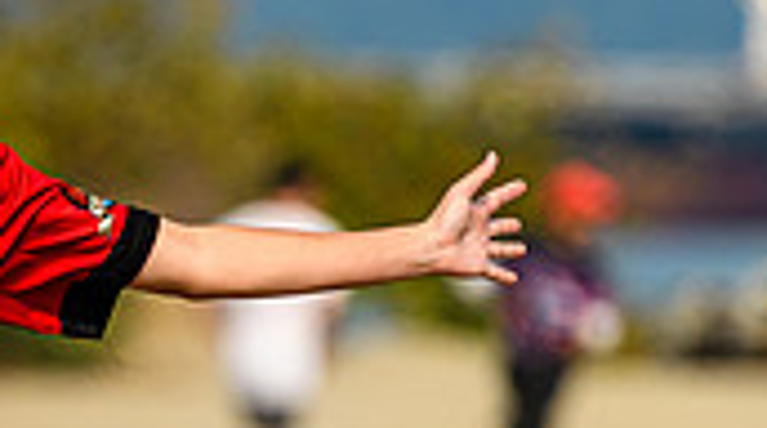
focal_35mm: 1063
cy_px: 466
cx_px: -85
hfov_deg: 2.0
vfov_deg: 1.1
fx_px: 21579
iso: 100
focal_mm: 200
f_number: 3.2
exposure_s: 1/2000
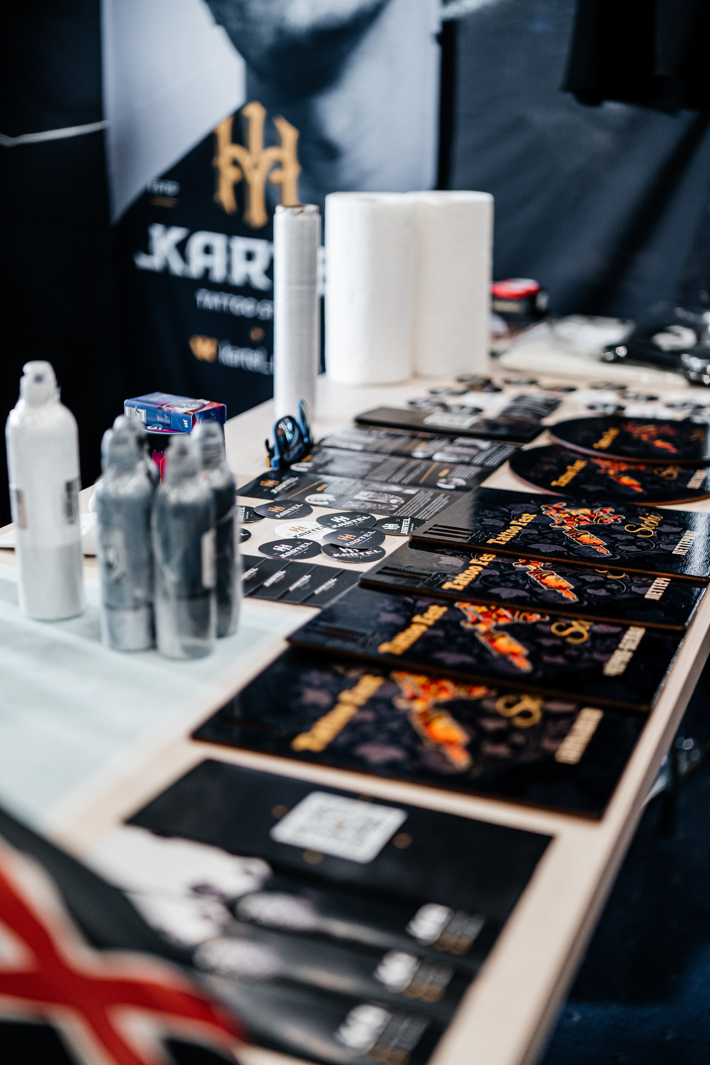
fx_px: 1331
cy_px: 532
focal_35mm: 45
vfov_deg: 43.6
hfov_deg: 29.9
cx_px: 355
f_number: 1.8
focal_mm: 45
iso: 640
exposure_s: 1/100
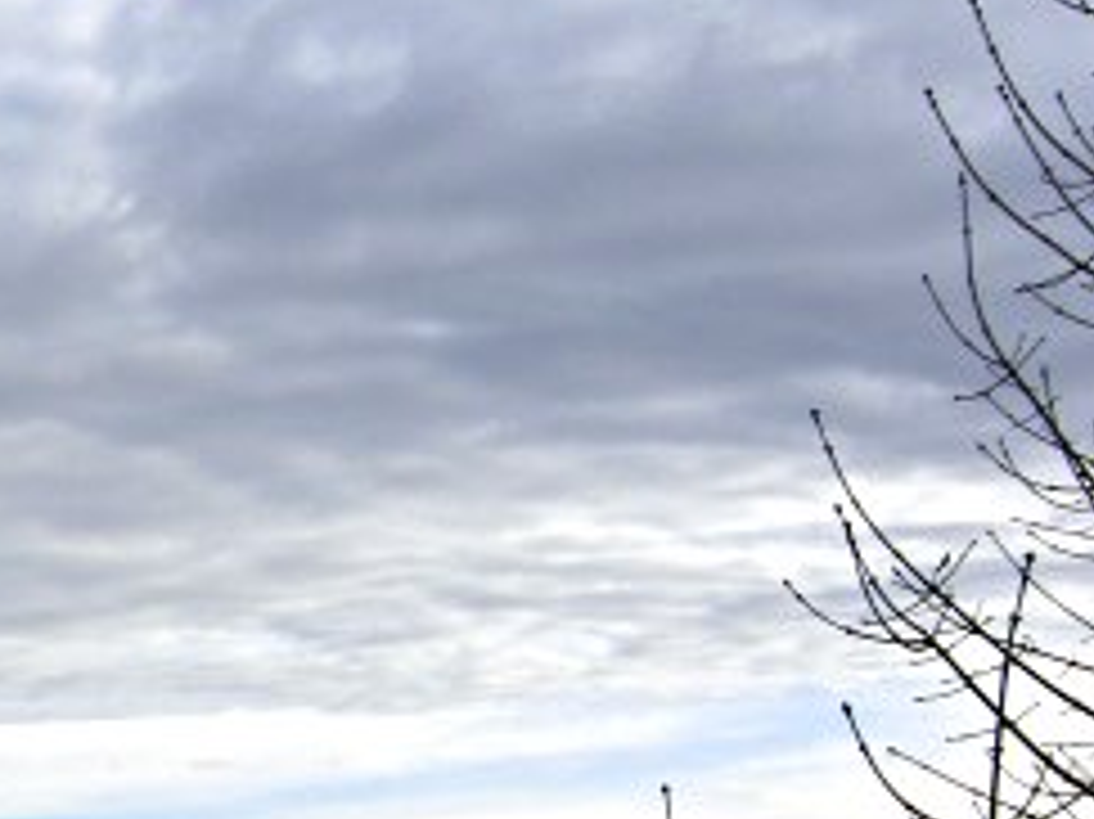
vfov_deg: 17.3
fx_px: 2653
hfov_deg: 22.3
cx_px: -36
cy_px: 747
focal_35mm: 84
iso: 50
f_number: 4.7
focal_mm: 5.6
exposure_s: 1/640
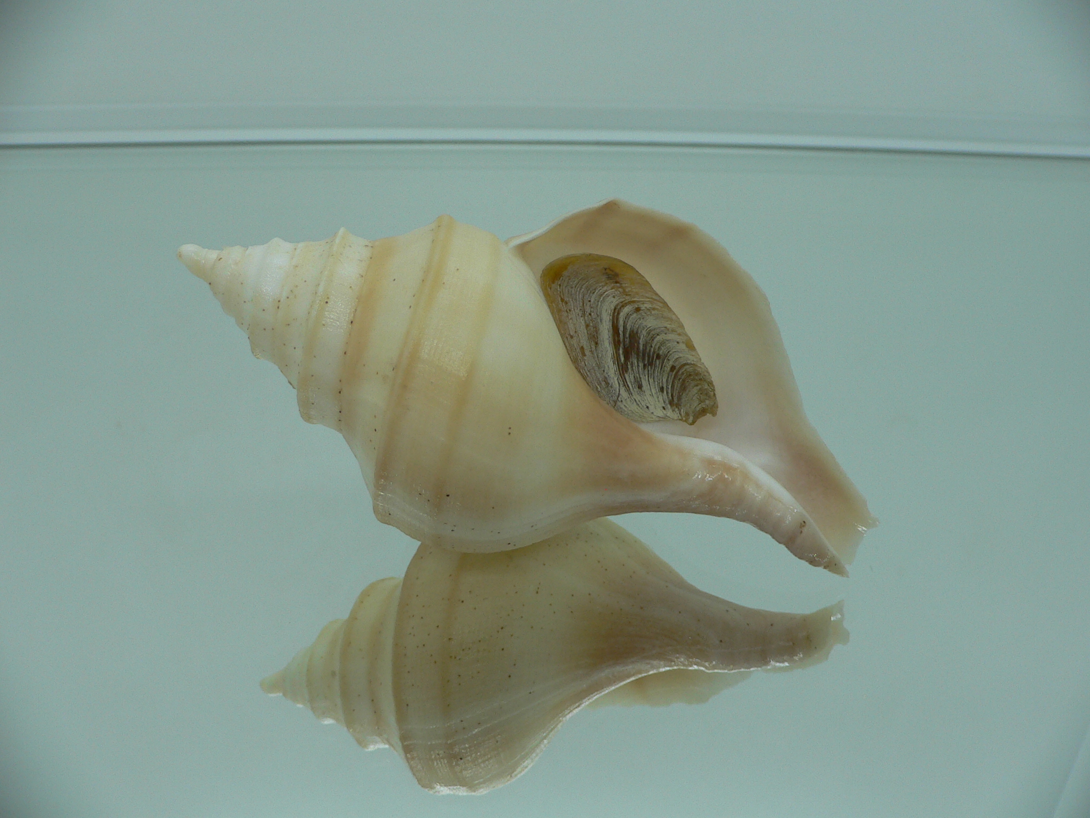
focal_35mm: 35
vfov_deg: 40.7
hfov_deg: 52.6
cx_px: 545
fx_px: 1102
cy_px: 409
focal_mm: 4.6
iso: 80
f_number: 2.8
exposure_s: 1/60
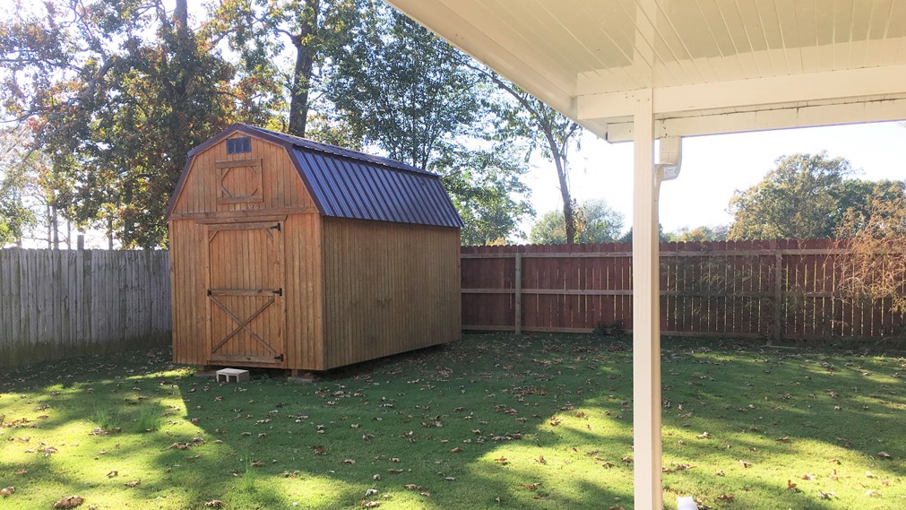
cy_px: 305
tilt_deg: -2.5
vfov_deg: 36.6
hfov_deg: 61.0
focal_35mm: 32
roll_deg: +1.3
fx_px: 769
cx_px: 453
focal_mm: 4.15
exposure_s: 1/668
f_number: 2.2
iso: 25
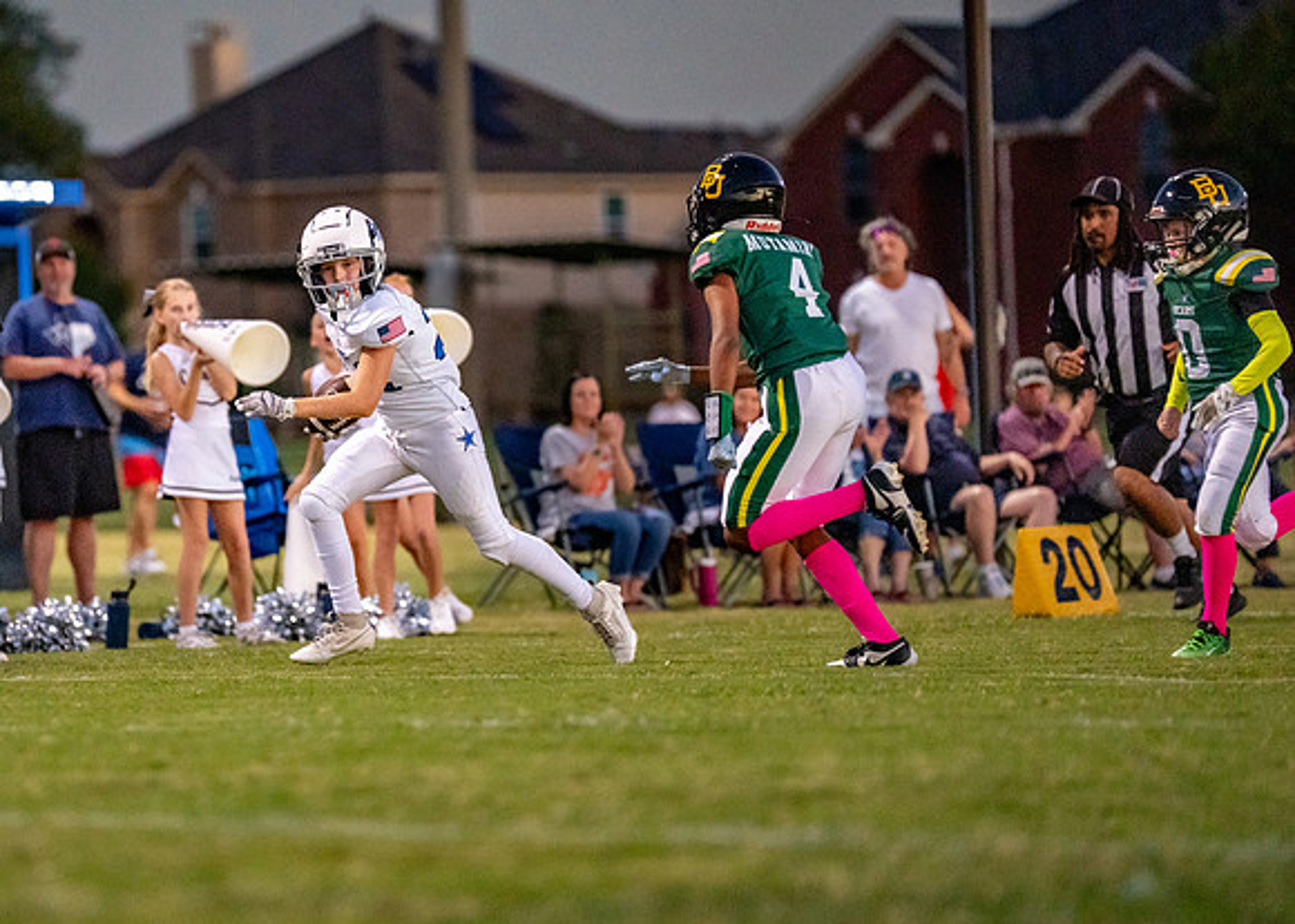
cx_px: 388
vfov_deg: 5.1
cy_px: 405
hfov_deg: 7.2
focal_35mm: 281
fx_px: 10344
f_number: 2.8
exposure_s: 1/1250
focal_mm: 200
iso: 4000
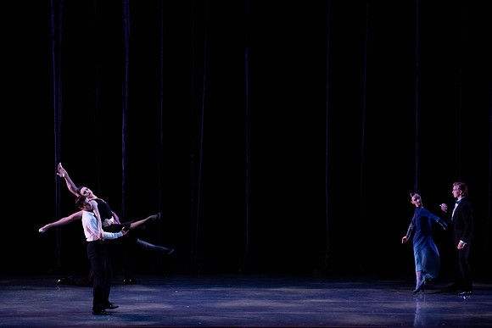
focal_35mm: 213
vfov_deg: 6.5
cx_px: 214
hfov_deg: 9.7
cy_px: 158
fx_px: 2905
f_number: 2.8
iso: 2500
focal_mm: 178
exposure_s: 1/320
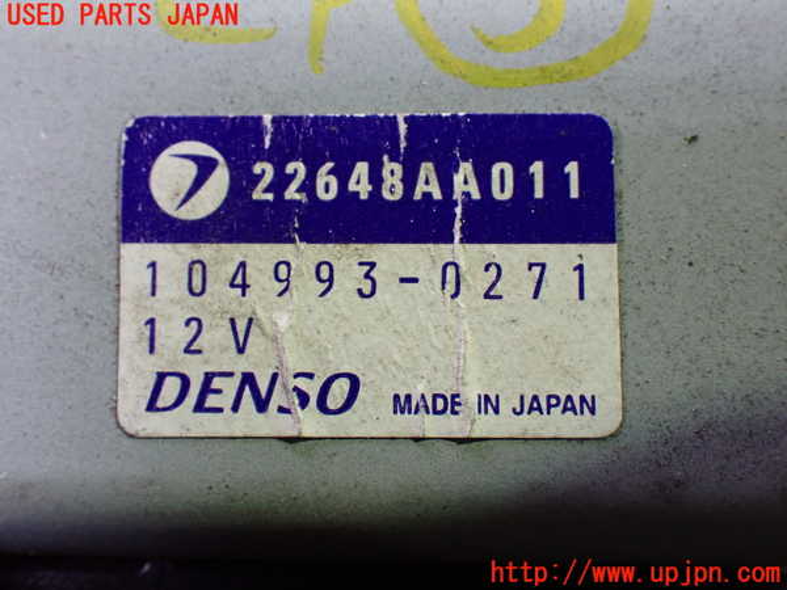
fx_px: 1228
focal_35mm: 54
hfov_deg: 35.5
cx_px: 394
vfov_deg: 27.0
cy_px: 295
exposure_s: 1/50
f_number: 3.3
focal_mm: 9.65
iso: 800
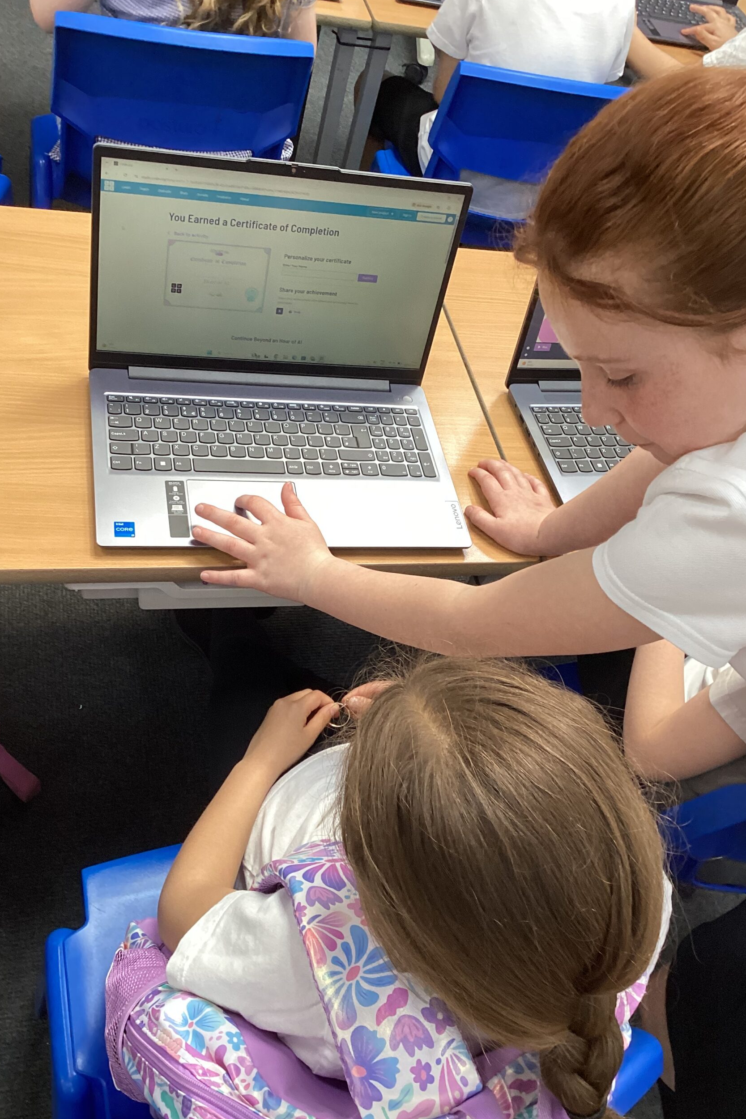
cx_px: 355
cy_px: 567
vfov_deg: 57.2
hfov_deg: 40.0
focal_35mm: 33
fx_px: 1026
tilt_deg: -48.8
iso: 125
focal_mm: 3.3
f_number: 2.4
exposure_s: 1/60
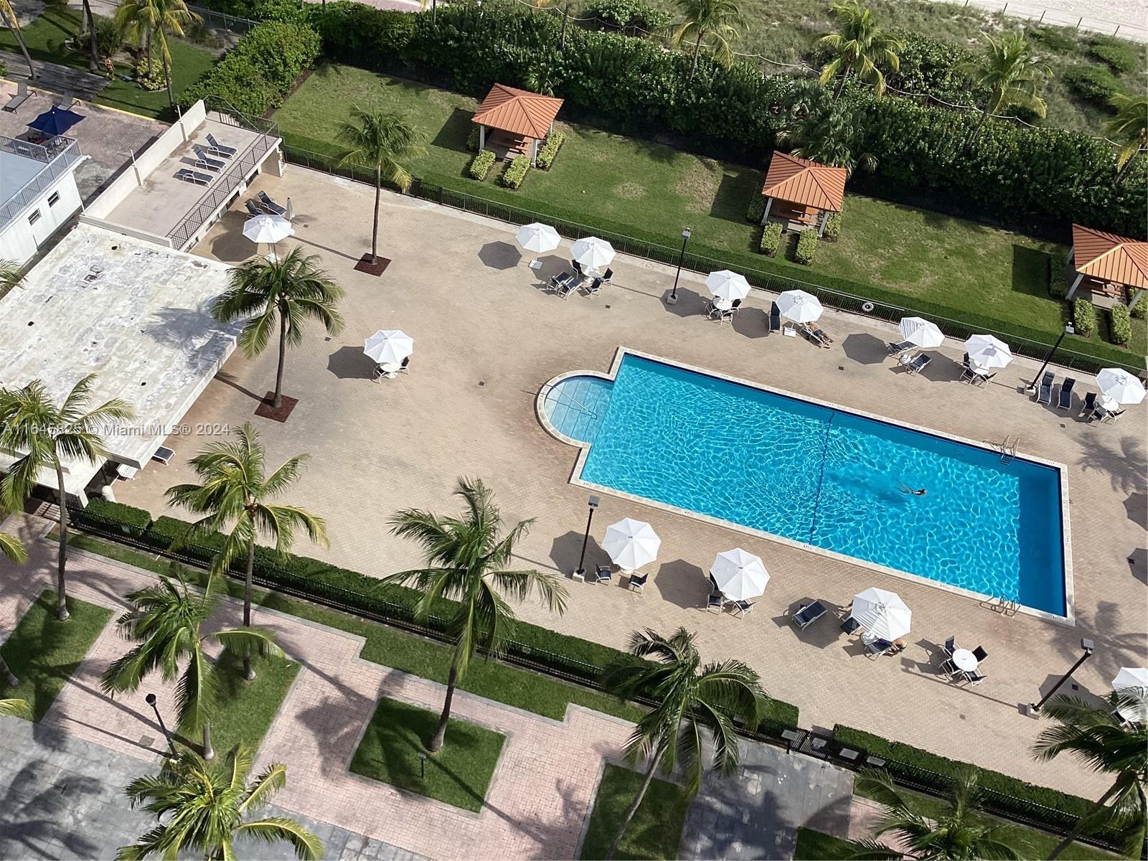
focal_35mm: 31
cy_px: 430
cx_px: 574
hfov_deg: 58.4
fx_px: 1028
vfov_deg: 45.4
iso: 25
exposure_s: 1/2092
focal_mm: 3.3
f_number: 2.4
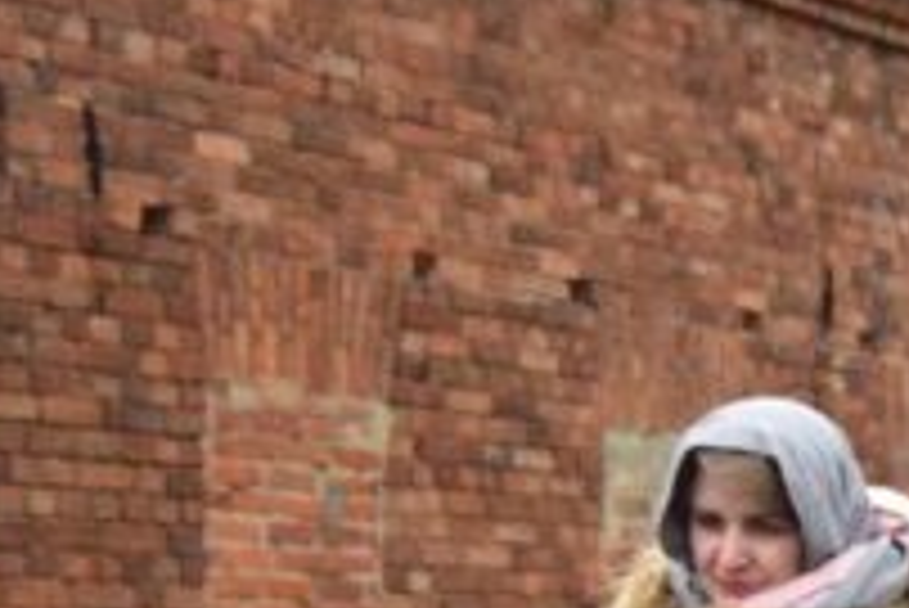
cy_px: 703
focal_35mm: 171
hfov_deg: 11.5
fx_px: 4321
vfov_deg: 8.0
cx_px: 1390
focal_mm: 30
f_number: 4.2
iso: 1400
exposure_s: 1/500
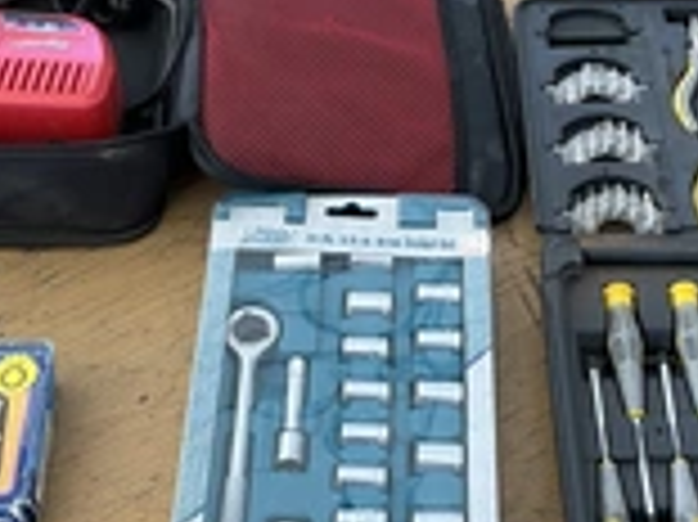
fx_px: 1511
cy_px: 220
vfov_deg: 19.6
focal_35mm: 75
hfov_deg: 26.0
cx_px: 414
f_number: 1.8
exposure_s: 1/122
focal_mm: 3
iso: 32
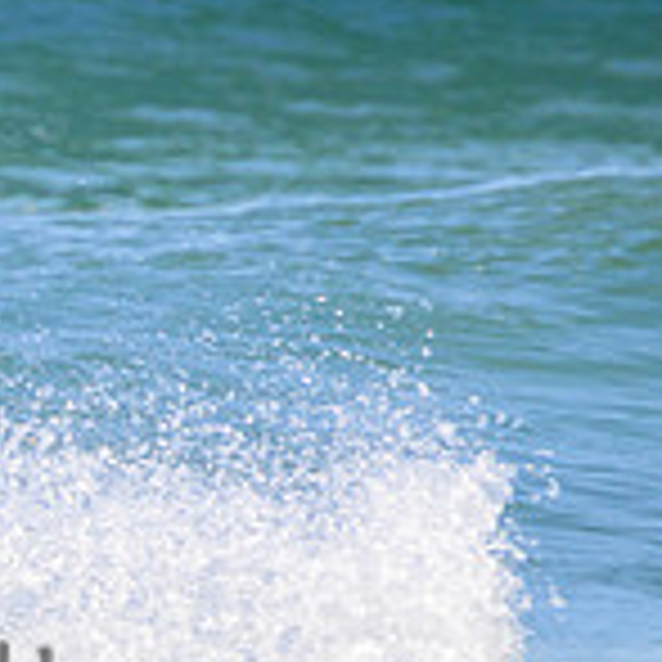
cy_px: 624
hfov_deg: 0.7
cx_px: -423
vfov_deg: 0.7
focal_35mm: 2686
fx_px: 58116
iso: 250
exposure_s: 1/400
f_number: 11
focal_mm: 800
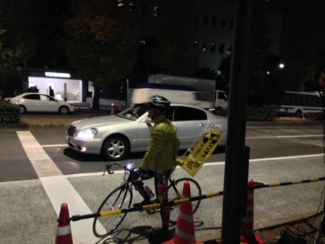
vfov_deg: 43.0
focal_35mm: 33
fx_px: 310
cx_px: 162
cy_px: 122
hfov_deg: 55.3
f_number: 2.4
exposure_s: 1/15
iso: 500
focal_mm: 4.12
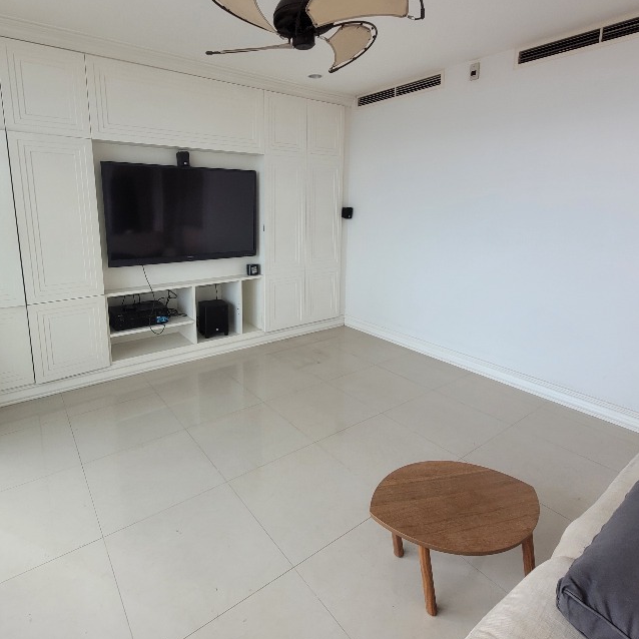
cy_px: 274
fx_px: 376
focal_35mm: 18
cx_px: 284
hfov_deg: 80.4
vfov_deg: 80.3
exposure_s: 1/100
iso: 50
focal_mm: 1.74
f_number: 2.2
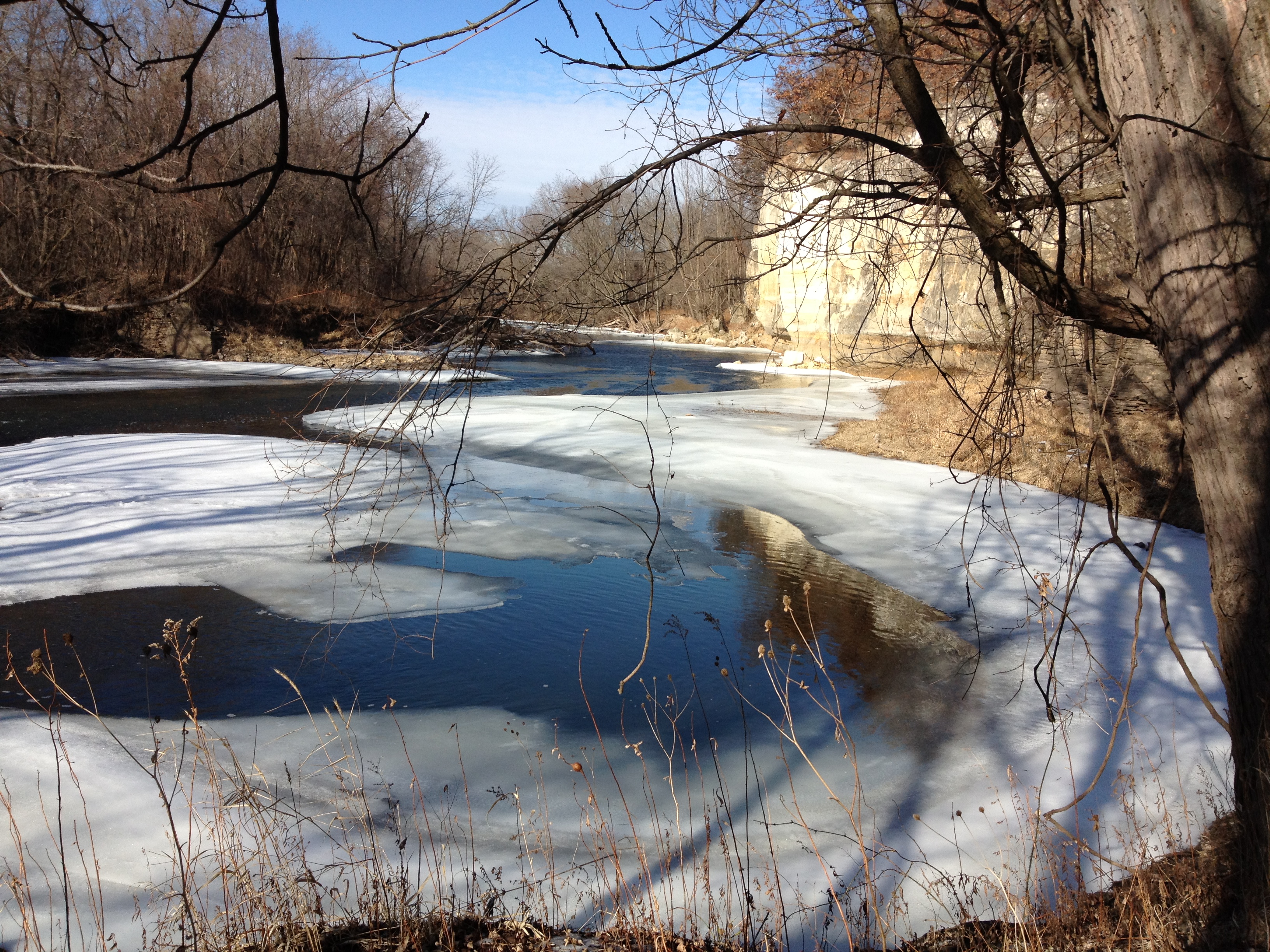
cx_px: 635
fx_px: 1284
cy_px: 476
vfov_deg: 40.7
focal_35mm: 35
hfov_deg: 52.6
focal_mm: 4.28
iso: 64
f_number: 2.4
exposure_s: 1/1727
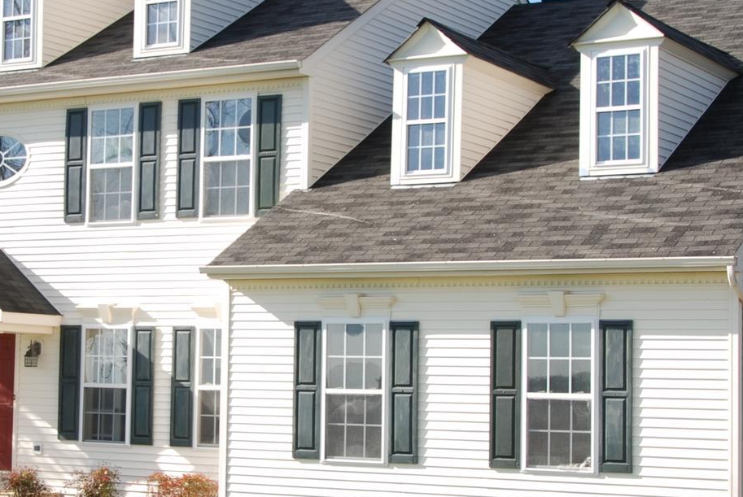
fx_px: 1738
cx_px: 265
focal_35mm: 84
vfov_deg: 16.3
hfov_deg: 24.0
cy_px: 269
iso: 100
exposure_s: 1/250
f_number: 8
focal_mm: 25
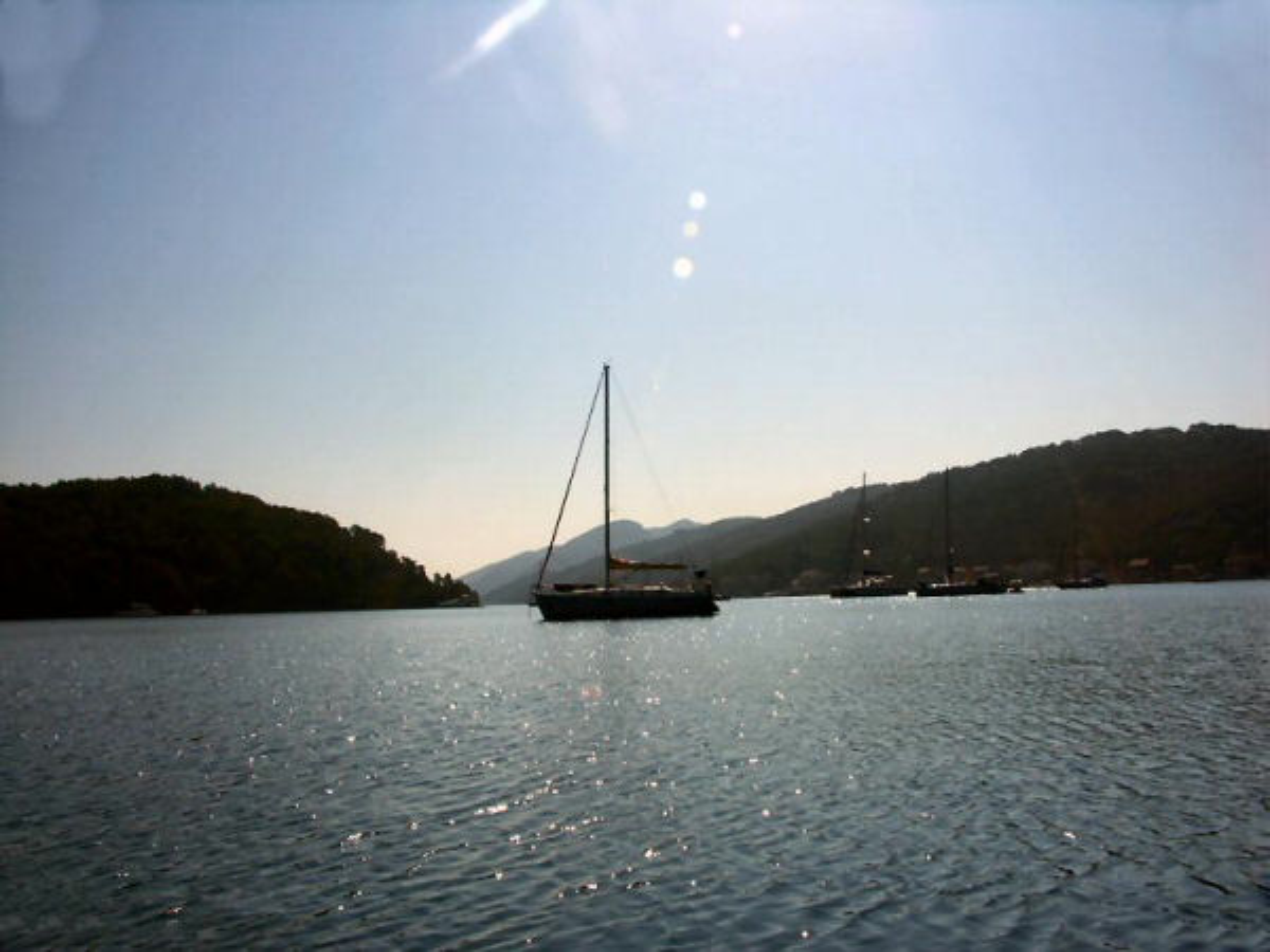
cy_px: 476
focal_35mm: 31
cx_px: 635
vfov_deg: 45.4
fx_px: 1137
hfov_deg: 58.4
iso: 64
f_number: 8
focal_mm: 8.14
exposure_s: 1/400
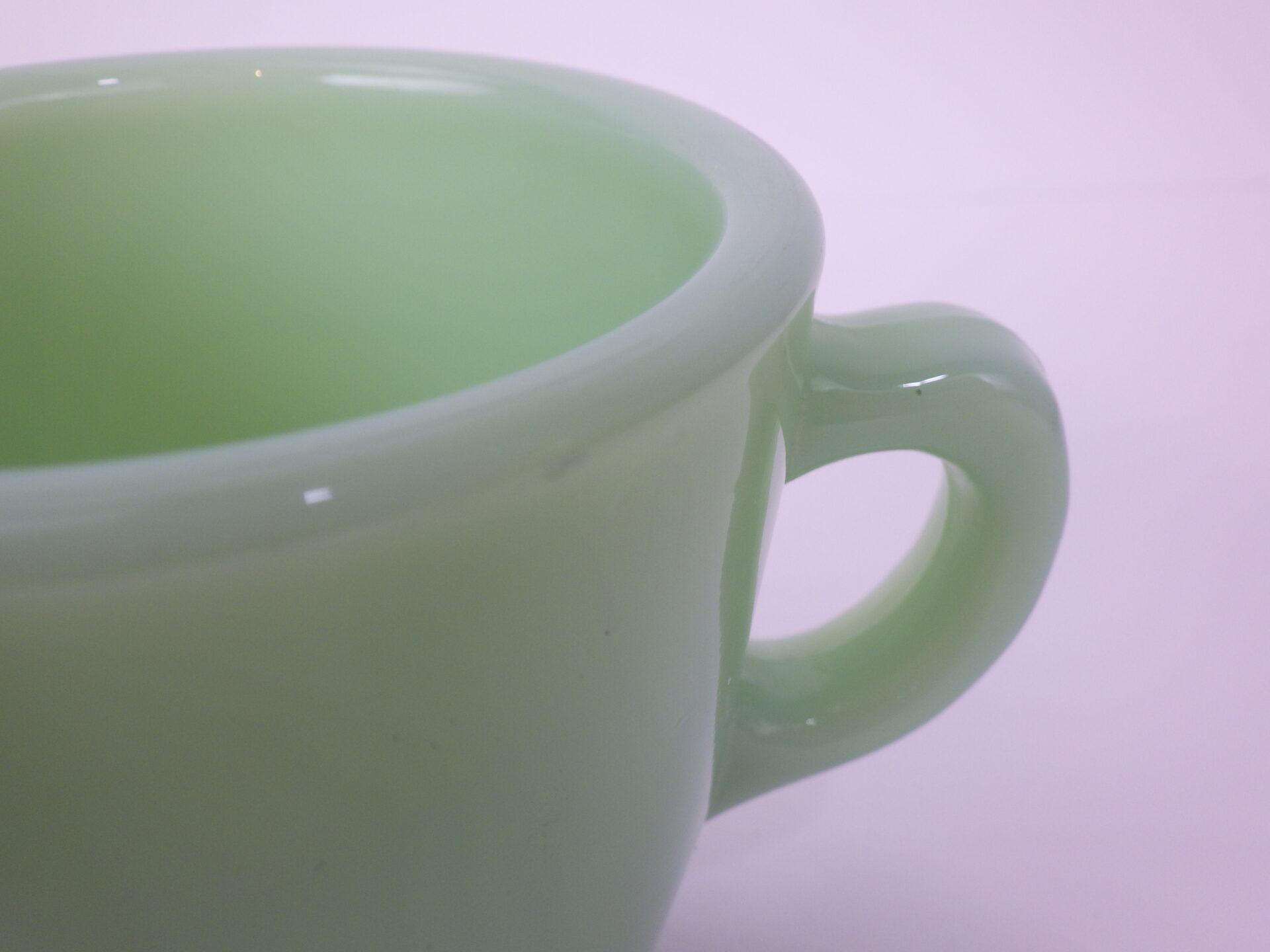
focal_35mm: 34
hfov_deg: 54.0
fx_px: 1247
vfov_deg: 41.8
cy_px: 476
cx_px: 635
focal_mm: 6.1
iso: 125
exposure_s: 1/80
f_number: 3.8
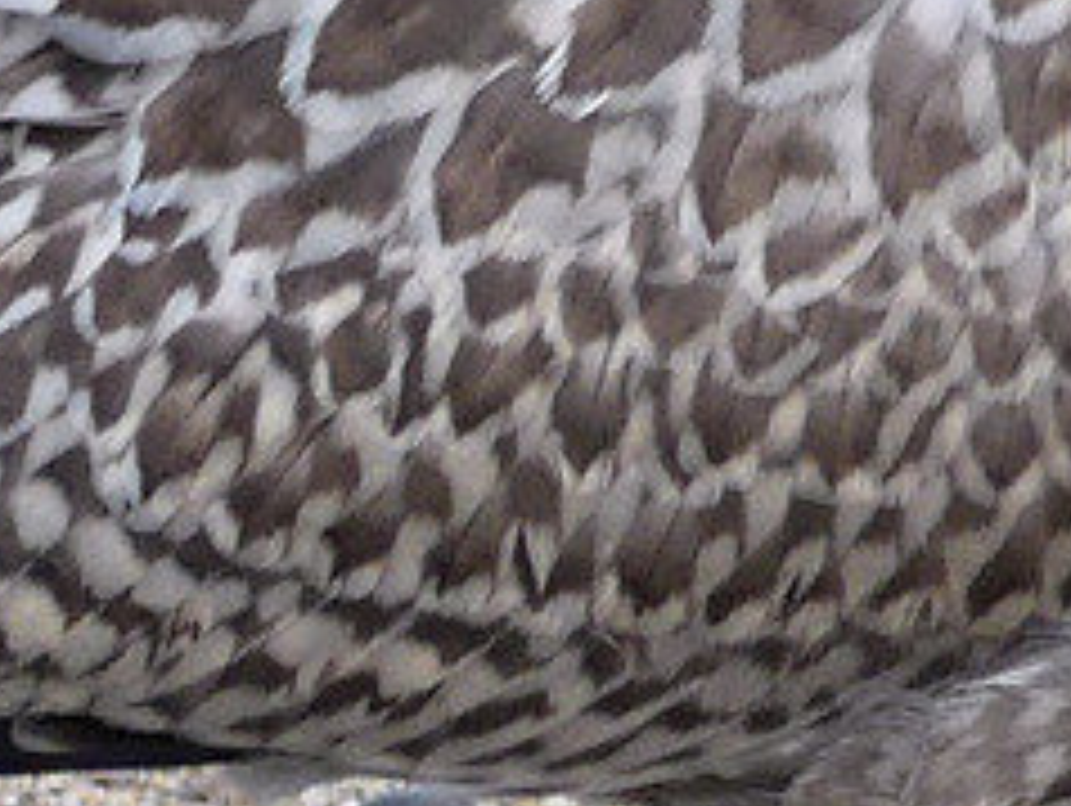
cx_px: 965
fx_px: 138222
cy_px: 194
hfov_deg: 0.4
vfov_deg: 0.3
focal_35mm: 4463
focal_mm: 108
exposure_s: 1/250
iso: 100
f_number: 3.5
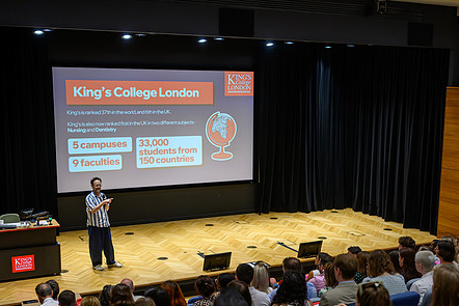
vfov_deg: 28.6
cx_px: 264
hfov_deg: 41.8
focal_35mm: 47
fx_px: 599
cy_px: 189
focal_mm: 35
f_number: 2
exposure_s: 1/160
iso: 220
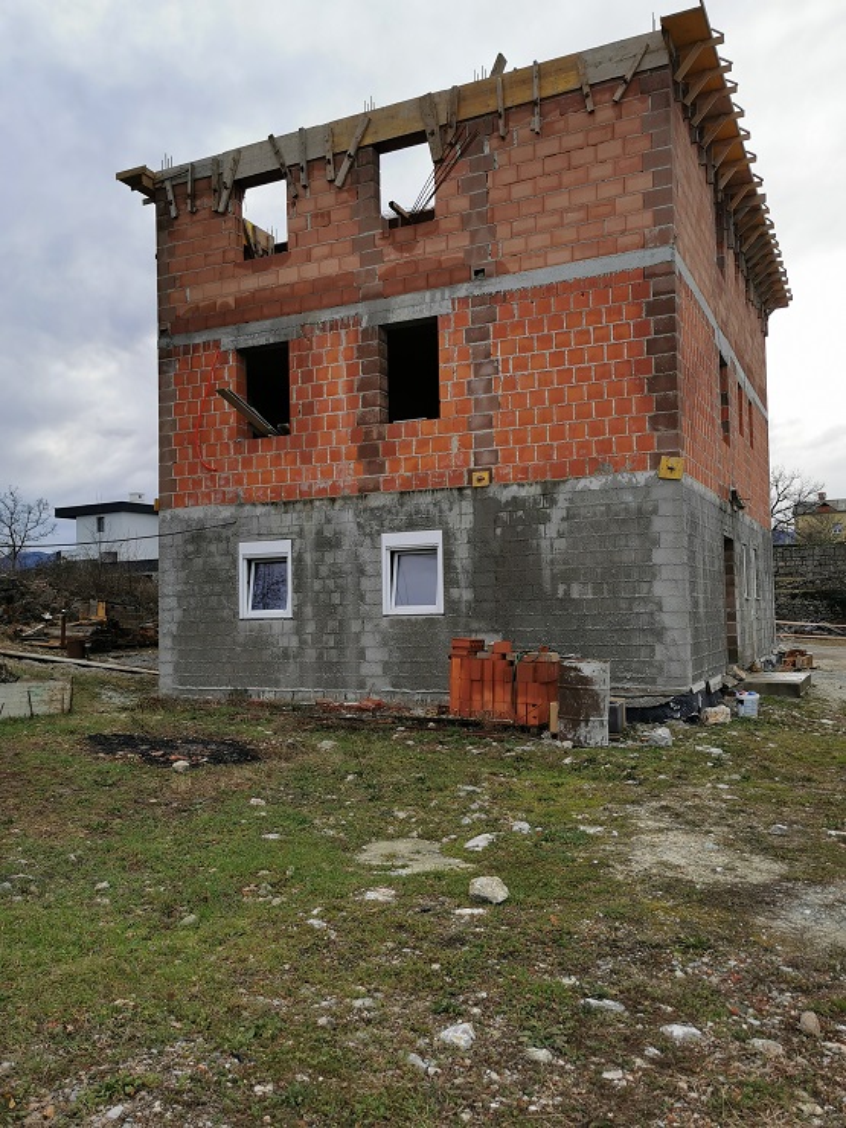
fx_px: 945
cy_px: 564
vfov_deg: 61.7
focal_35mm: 29
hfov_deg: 48.2
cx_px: 423
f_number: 1.6
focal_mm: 5.56
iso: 50
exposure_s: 1/1160
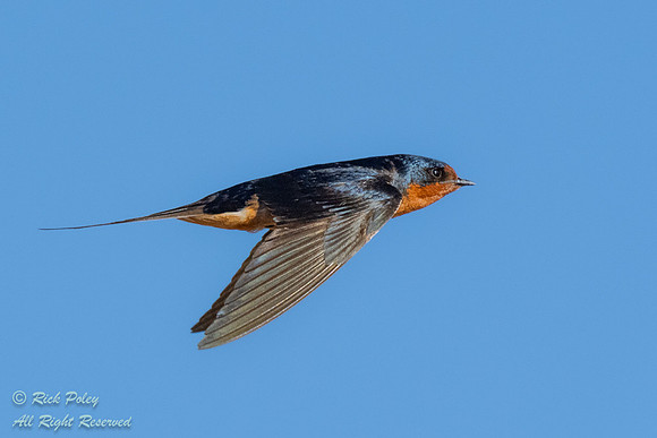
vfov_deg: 1.3
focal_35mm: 1088
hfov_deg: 1.9
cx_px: 60
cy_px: 120
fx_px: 19861
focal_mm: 459
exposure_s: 1/5000
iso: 3200
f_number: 8
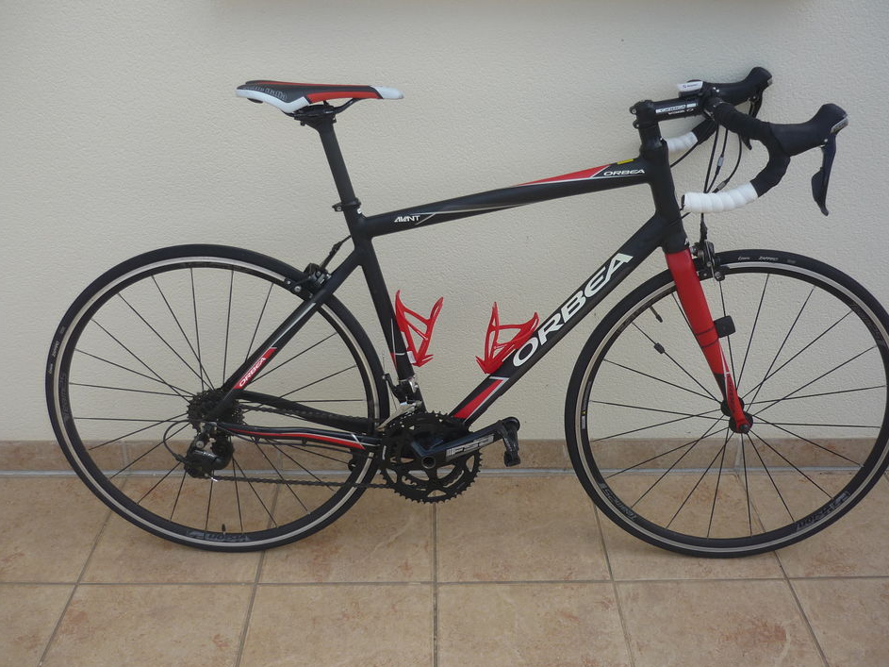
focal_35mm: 35
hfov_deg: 52.6
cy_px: 324
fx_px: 899
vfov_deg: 40.7
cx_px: 462
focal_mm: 5.5
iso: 100
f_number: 2.8
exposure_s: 1/640
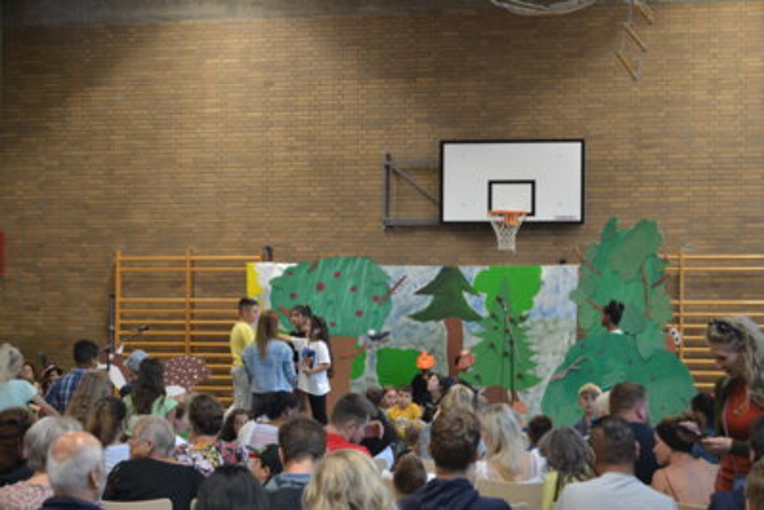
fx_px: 1751
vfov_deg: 16.6
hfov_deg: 24.6
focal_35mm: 82
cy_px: 255
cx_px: 382
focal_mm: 55
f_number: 5.6
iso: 1250
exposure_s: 1/60
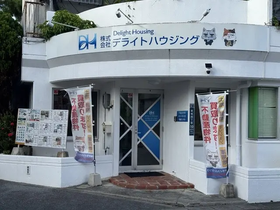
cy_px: 105
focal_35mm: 48
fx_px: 388
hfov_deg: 39.7
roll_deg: -1.0
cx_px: 140
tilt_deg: +1.5
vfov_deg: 30.3
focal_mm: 6.76
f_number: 1.78
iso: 64
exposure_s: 1/1923
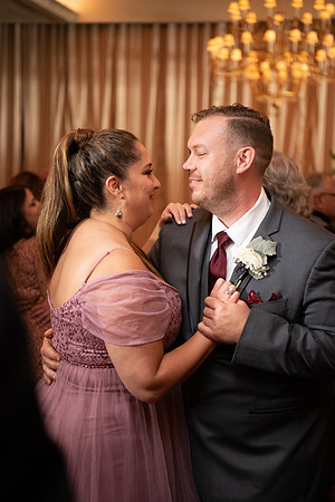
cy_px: 251
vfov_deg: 28.8
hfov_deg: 19.5
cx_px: 168
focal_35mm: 70
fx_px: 977
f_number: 2.8
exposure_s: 1/125
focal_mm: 70
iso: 2800
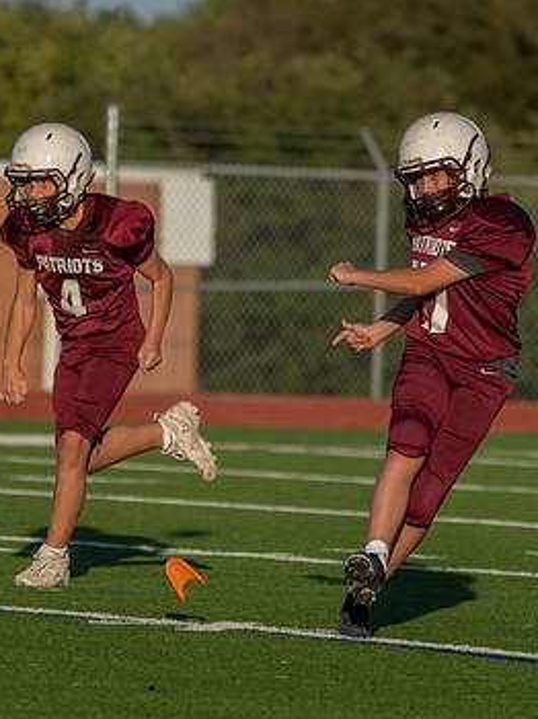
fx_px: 11557
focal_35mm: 557
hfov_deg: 2.7
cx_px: 327
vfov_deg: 3.6
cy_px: 452
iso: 160
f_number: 5.6
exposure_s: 1/1250
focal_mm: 288
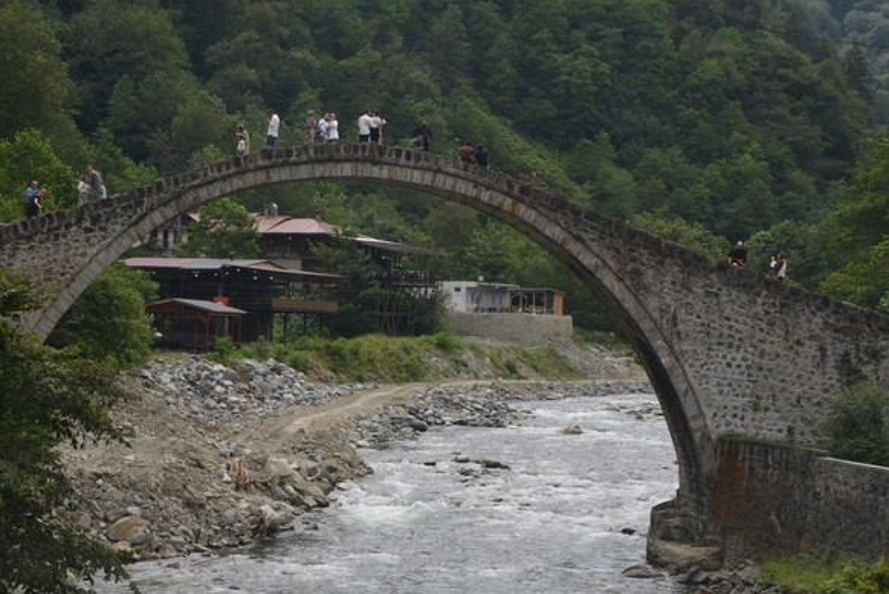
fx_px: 2199
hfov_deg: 22.8
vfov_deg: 15.4
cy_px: 290
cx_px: 356
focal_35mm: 89
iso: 1600
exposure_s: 1/800
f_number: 14
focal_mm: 70
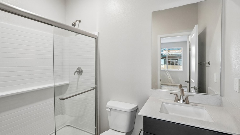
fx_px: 108
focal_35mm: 17
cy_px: 62
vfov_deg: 63.9
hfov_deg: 95.9
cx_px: 118
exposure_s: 1/30
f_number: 8
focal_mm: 16
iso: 1600
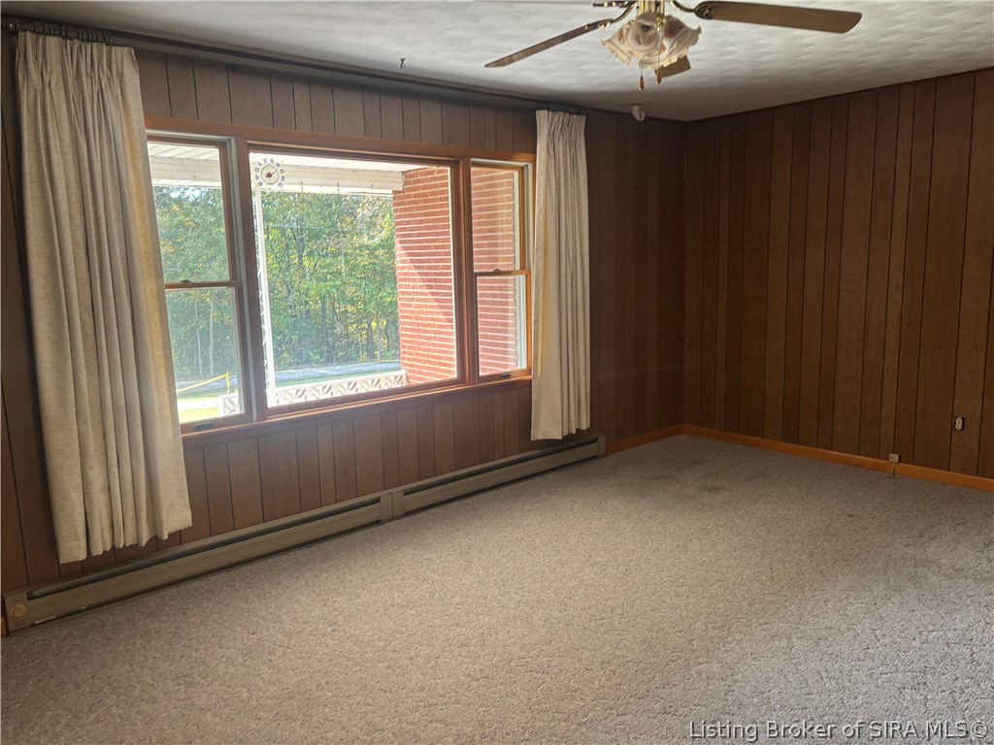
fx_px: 747
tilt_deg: -7.9
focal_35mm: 26
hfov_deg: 67.3
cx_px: 497
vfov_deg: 53.1
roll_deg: +3.1
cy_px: 372
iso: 80
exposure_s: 1/60
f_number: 1.6
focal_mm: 5.96
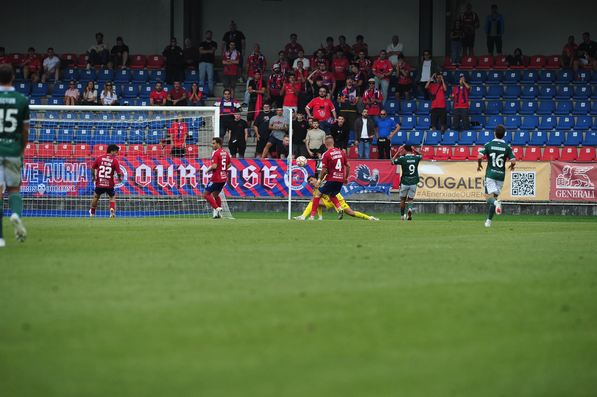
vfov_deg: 4.6
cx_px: 298
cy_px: 198
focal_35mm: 300
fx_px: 4972
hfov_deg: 6.9
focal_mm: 300
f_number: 4.5
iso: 500
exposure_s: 1/1000
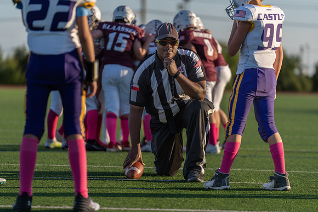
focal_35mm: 184
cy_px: 106
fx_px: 1626
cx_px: 159
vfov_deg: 7.5
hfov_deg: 11.2
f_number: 2.8
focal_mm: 184
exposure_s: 1/1250
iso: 125
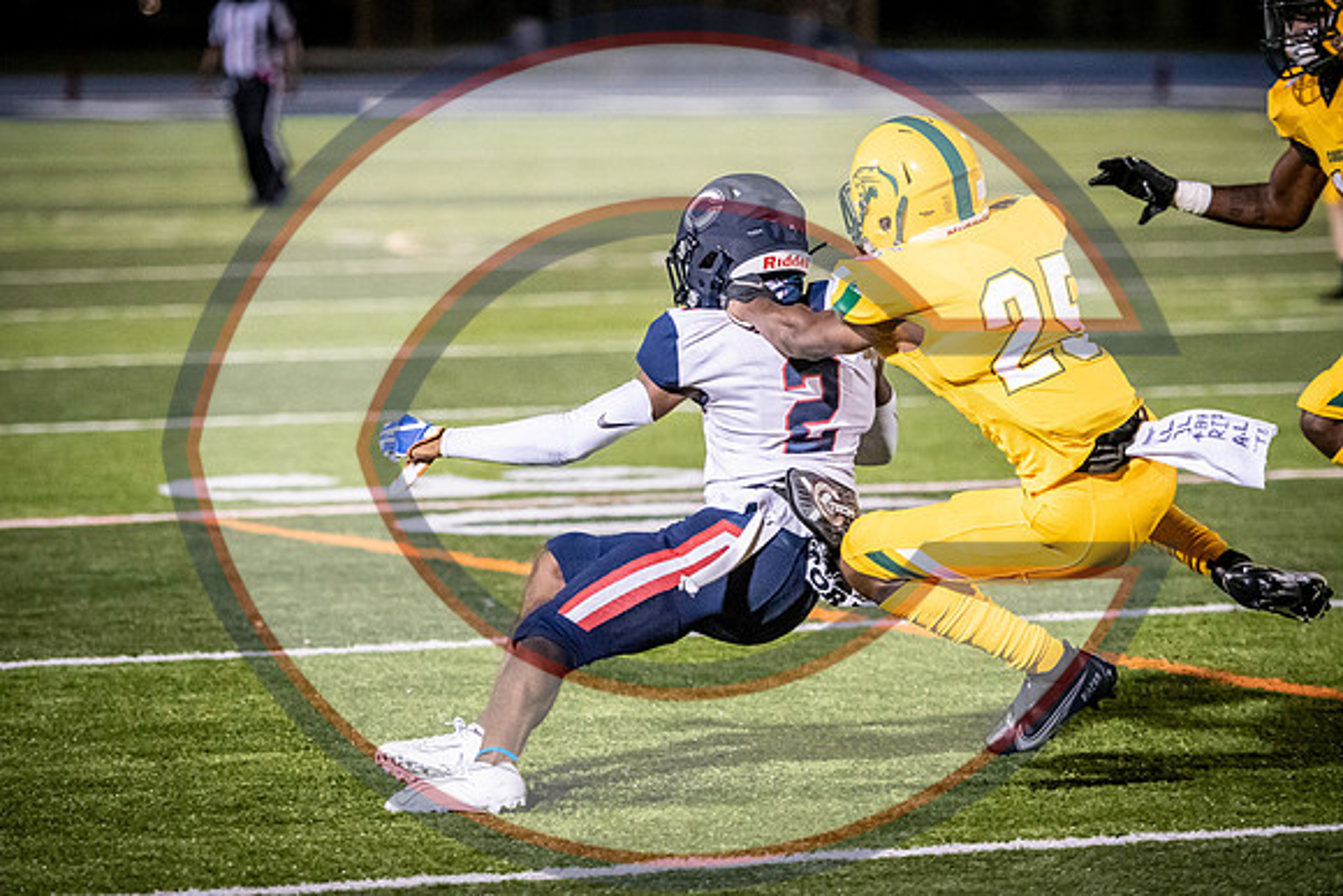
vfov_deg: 6.5
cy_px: 448
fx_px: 7836
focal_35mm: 210
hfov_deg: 9.8
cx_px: 672
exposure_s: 1/2000
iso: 8000
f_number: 2.8
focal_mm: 140
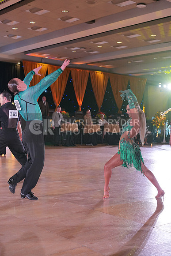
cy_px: 128
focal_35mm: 50
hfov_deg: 27.0
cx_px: 86
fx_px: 356
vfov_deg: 39.6
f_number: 4
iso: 2500
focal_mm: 50
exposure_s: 1/500
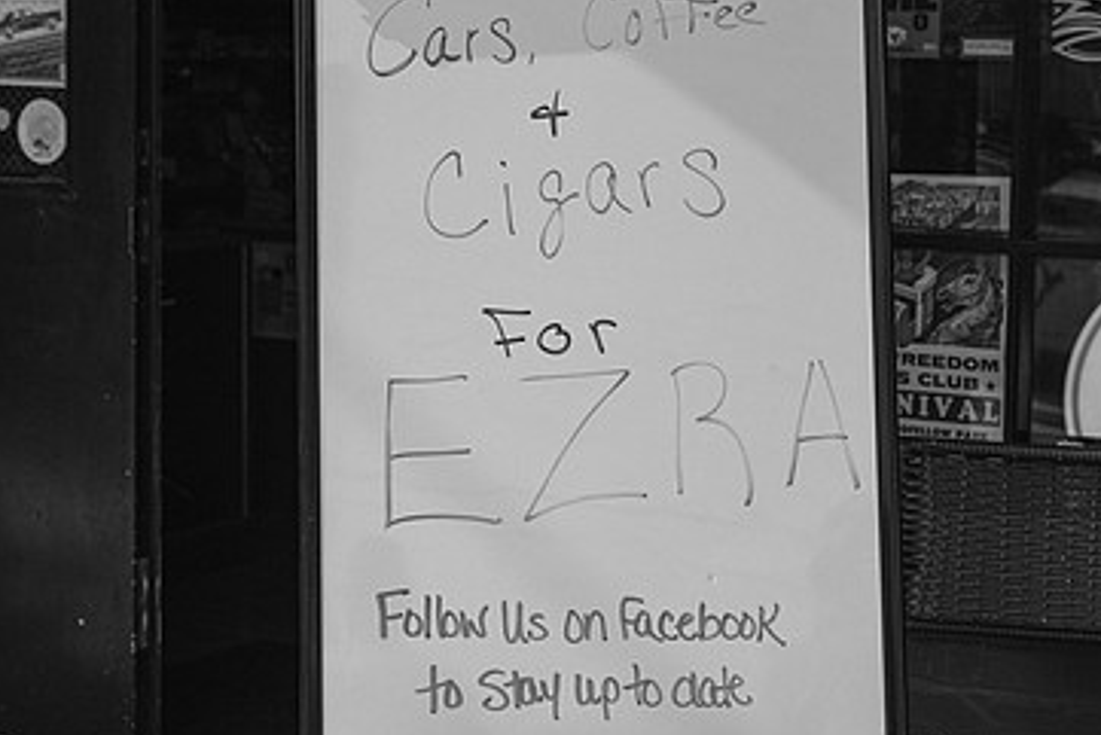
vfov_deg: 16.7
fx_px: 2509
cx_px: 640
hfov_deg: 24.7
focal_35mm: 82
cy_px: 337
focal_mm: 51
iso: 80
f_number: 6.3
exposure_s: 1/320
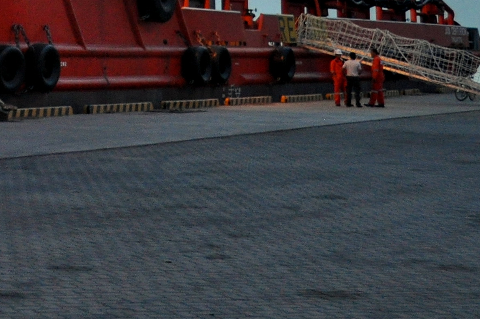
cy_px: -255
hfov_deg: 16.0
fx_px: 1584
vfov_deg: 10.8
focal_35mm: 119
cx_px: -208
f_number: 4
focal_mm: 22
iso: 800
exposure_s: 1/40
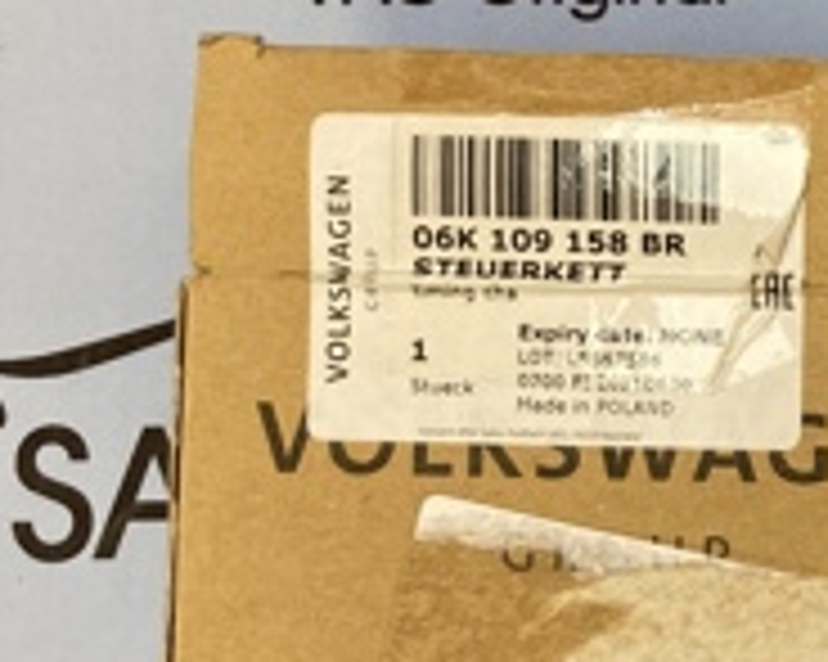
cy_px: 430
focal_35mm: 95
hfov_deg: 17.9
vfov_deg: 16.2
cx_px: 1264
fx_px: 2327
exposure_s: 1/100
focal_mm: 3.99
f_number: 1.8
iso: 80
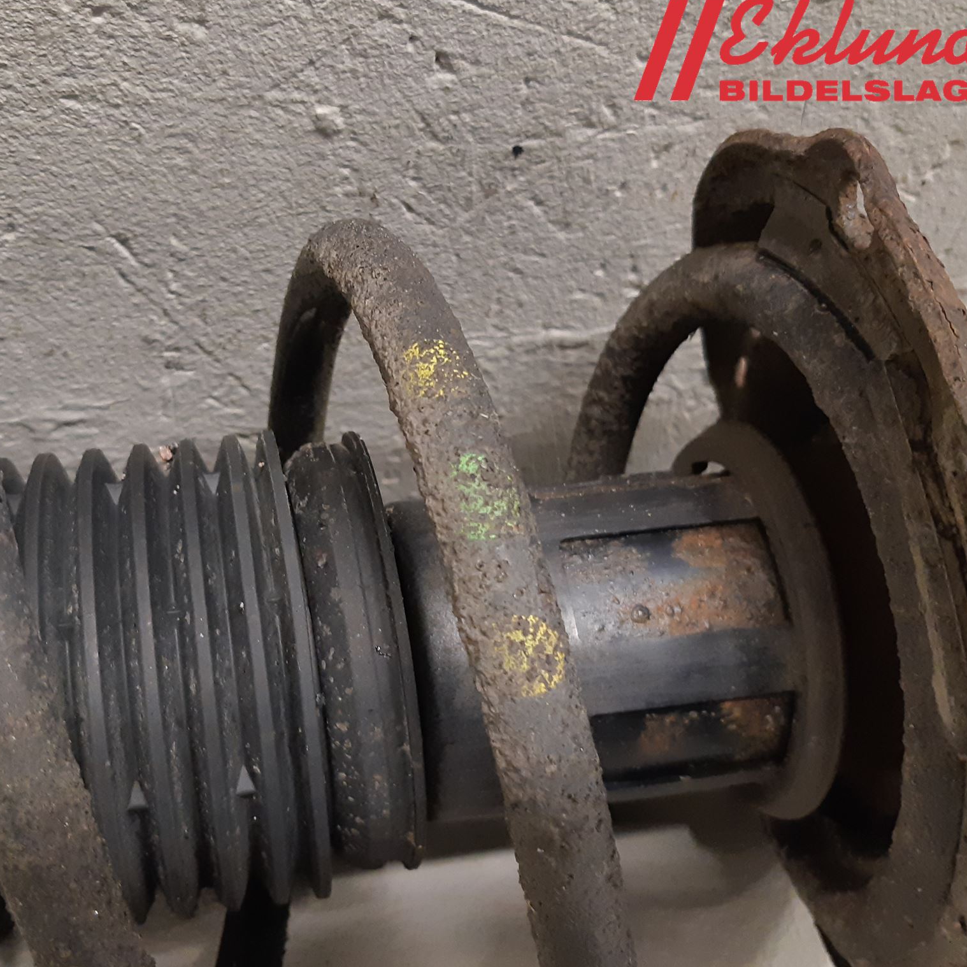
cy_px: 482
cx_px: 373
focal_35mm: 31
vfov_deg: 52.5
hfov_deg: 52.1
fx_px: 980
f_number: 1.7
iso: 200
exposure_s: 1/33
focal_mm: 3.93
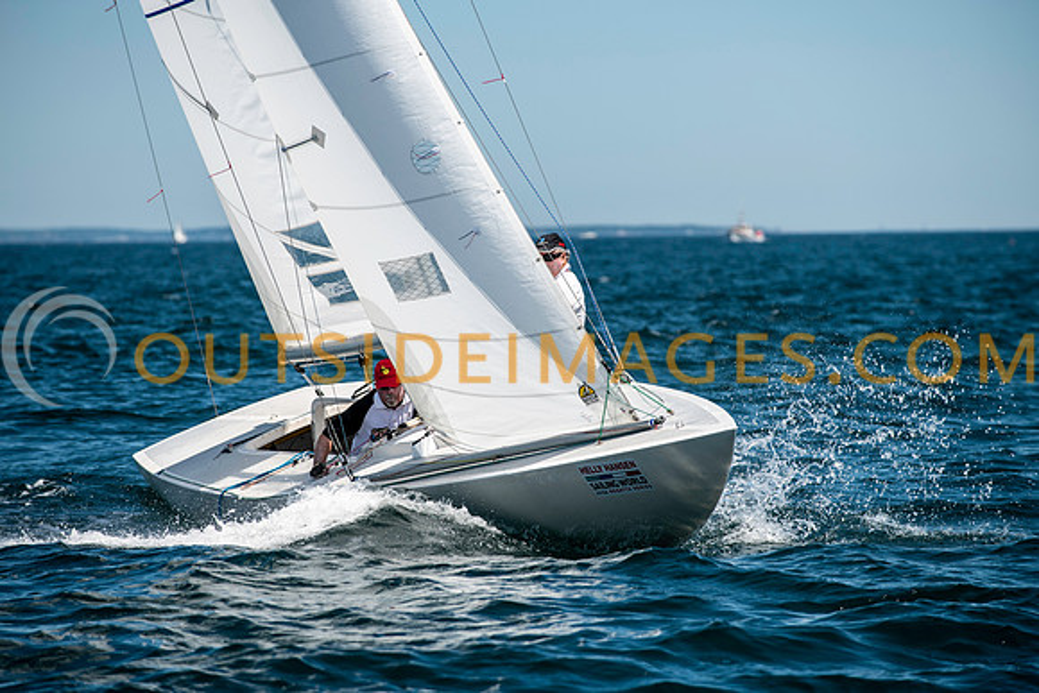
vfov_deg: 6.5
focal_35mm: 210
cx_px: 520
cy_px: 346
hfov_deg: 9.8
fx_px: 6075
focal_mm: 200
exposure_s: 1/1250
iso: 160
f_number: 5
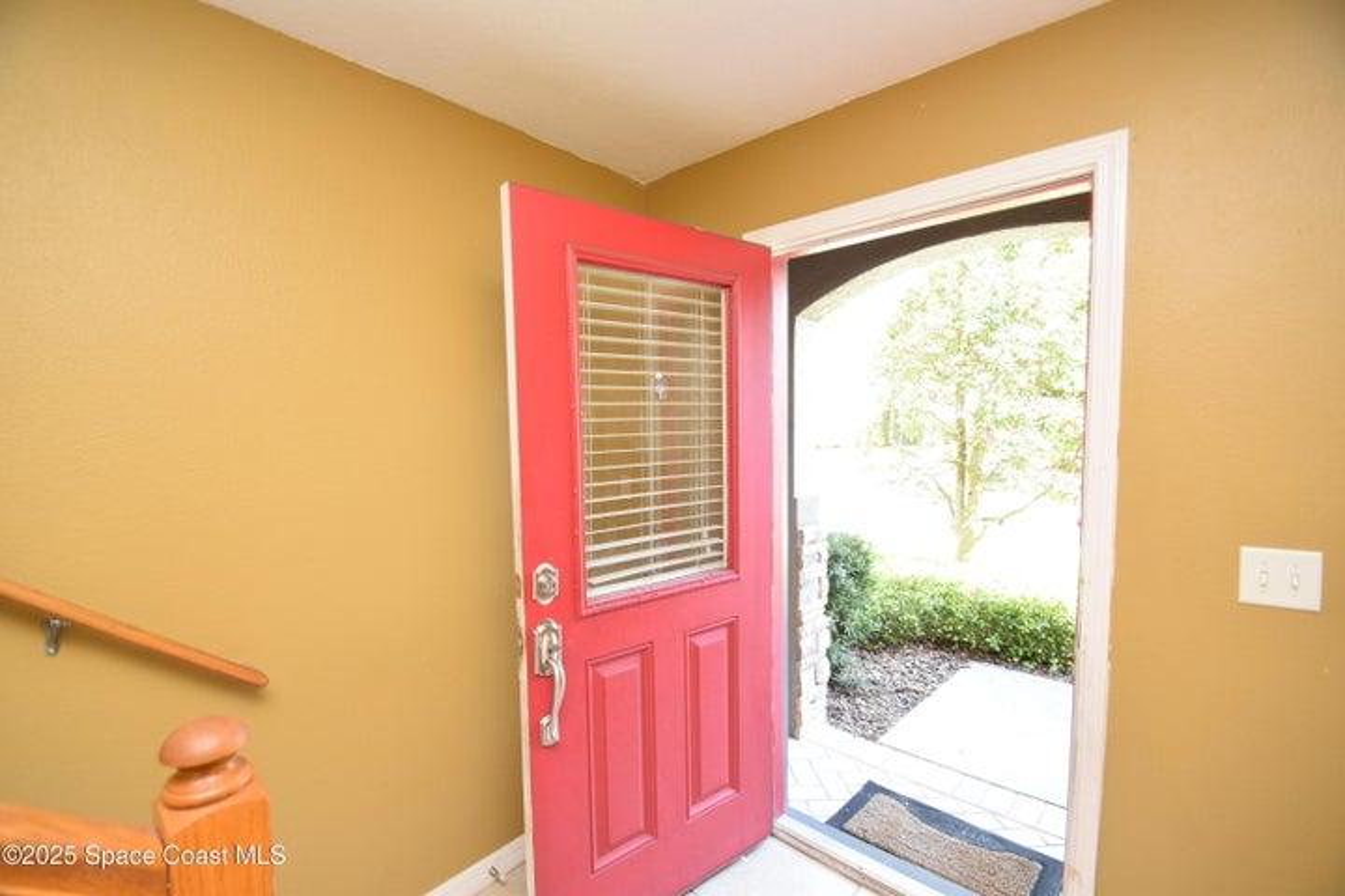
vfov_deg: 77.3
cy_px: 448
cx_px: 672
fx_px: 560
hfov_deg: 100.4
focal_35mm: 15
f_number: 5.6
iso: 800
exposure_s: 1/125
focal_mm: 10
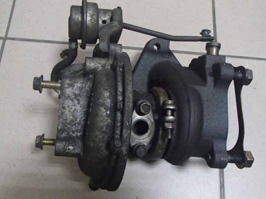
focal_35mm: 37
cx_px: 133
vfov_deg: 38.6
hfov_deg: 50.2
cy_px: 100
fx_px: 284
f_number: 4.7
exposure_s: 1/20
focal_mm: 6.64
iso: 1600
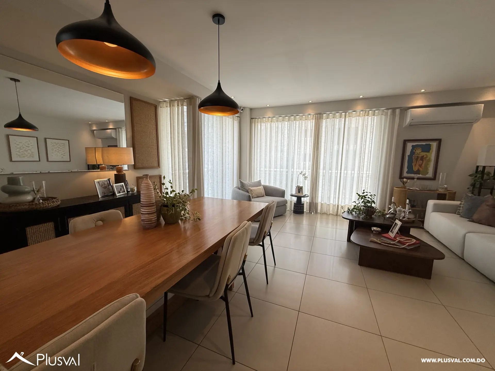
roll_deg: -0.7
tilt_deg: -6.6
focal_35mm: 14
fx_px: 200
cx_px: 248
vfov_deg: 85.7
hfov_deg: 102.1
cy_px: 186
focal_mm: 2.22
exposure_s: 1/169
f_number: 2.2
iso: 50
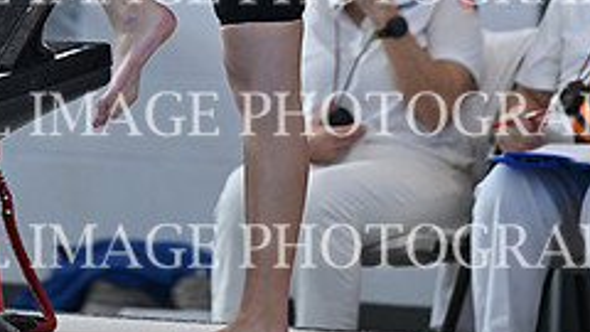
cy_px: -216
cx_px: 222
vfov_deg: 2.4
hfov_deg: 4.3
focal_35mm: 507
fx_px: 7932
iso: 800
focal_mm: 200
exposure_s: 1/800
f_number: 2.8
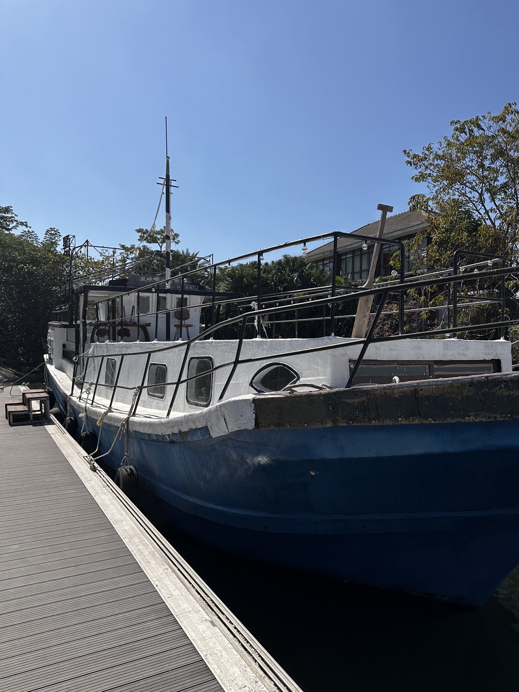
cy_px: 346
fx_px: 480
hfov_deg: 56.8
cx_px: 260
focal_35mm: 24
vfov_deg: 71.6
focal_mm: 6.86
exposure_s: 1/7042
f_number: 1.78
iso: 80
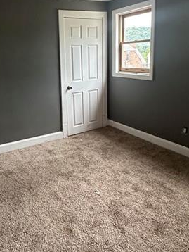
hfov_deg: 46.3
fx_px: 218
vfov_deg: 59.1
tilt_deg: -9.9
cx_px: 68
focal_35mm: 30
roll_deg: +0.6
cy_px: 93
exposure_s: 1/85
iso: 320
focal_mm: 2.22
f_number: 2.2
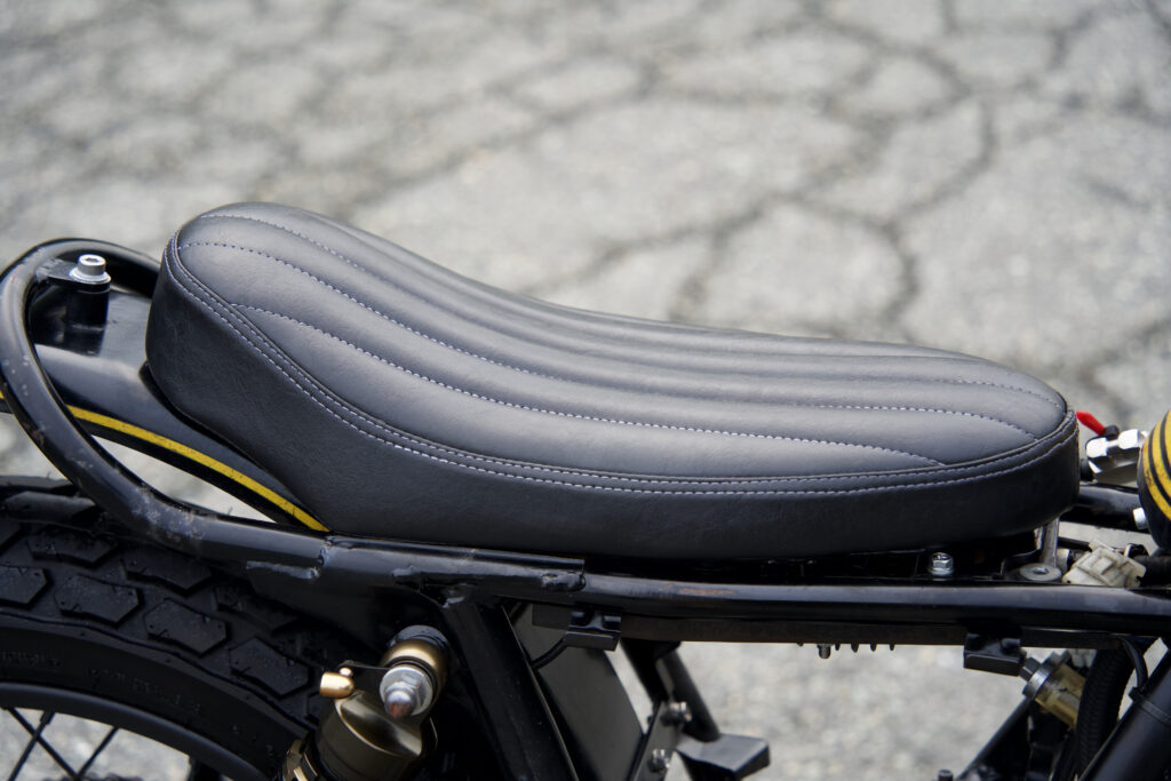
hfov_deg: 23.6
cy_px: 390
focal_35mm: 86
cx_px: 586
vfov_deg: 15.9
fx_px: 2798
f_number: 4.5
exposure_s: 1/160
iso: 1000
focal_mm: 86
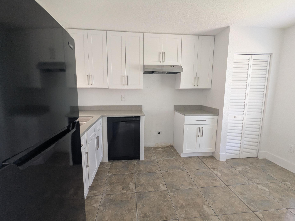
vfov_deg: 78.1
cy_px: 110
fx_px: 136
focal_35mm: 16
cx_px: 148
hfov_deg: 94.5
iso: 97
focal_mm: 2.35
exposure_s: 1/24
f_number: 2.2
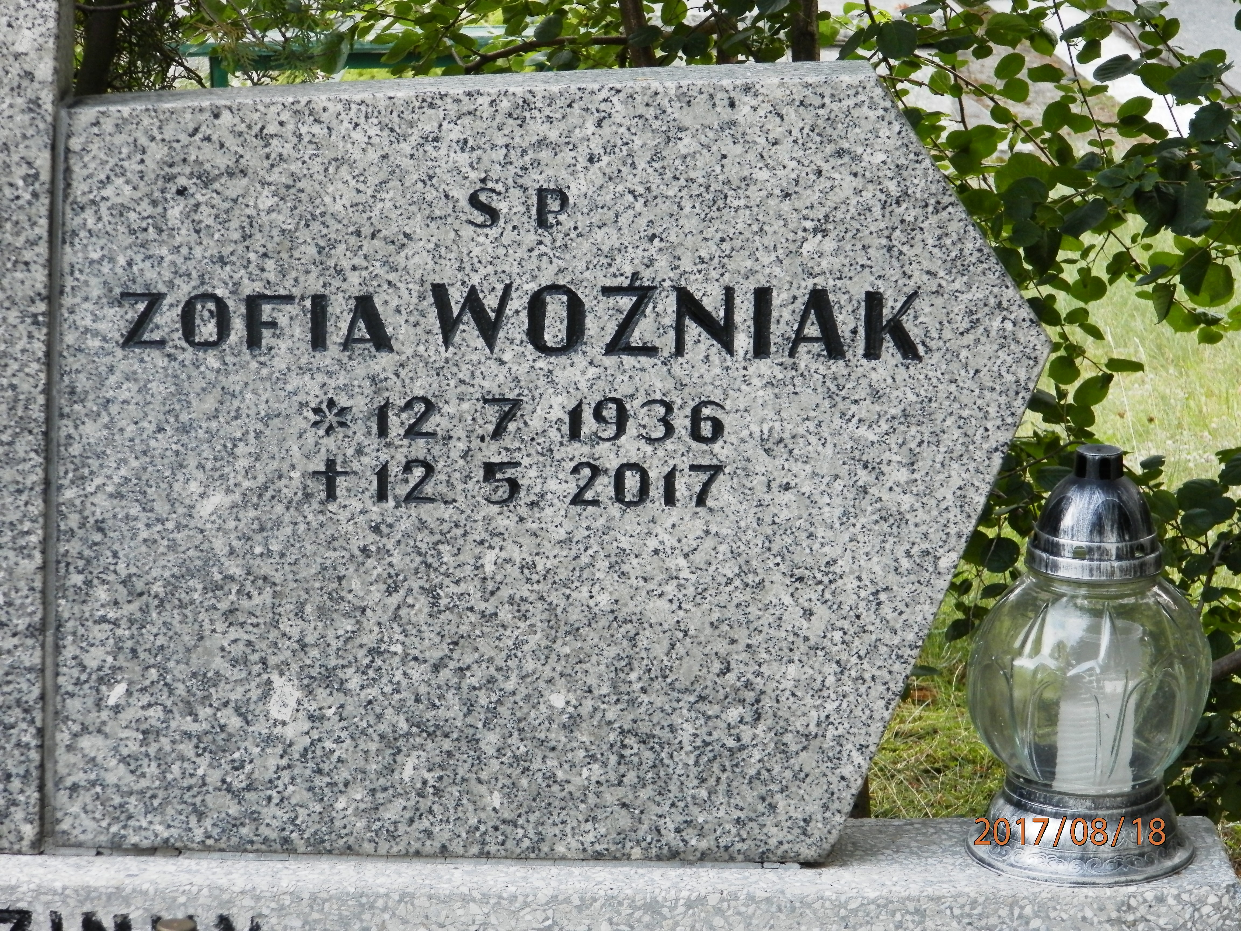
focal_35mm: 132
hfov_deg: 14.9
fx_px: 4732
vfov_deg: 11.2
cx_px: 620
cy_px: 466
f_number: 4.7
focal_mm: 23.6
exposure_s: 1/60
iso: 200
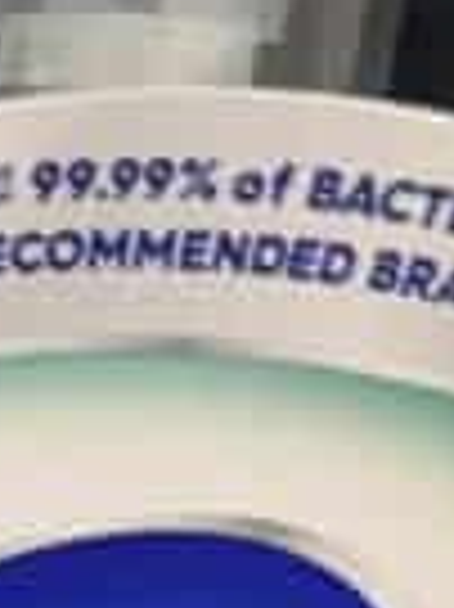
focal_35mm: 182
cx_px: -1223
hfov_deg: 6.8
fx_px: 3188
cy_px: 1707
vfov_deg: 9.1
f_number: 1.8
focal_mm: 6.8
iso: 100
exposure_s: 1/65
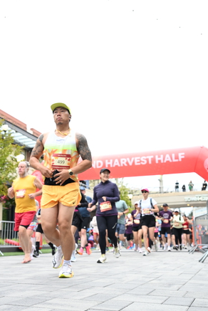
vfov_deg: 49.4
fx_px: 337
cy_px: 176
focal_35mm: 39
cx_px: 89
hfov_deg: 34.2
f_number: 4
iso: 2000
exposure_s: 1/640
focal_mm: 31
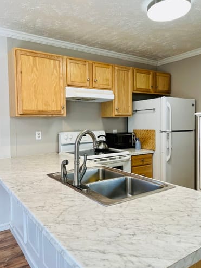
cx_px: 100
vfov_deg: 63.5
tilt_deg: -1.8
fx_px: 217
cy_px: 135
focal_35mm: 28
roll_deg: +1.2
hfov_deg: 49.7
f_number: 1.5
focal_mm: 5.7
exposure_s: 1/120
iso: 100
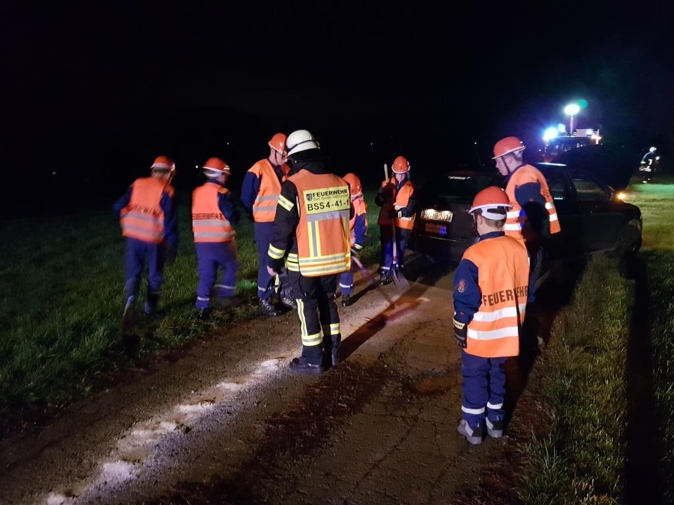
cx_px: 337
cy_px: 252
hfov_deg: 67.3
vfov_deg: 53.1
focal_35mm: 26
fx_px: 506
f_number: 1.7
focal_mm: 4.2
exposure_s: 1/10
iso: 1000
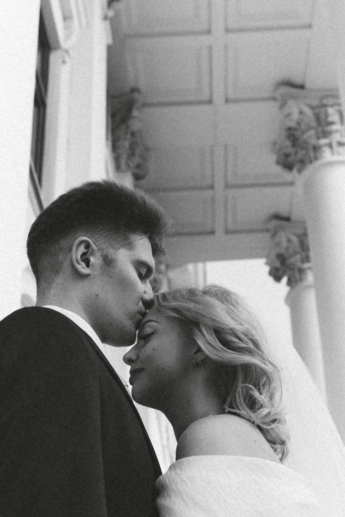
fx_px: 906
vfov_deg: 31.9
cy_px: 290
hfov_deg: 21.5
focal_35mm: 63
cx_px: 213
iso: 160
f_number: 4
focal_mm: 35
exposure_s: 1/1250
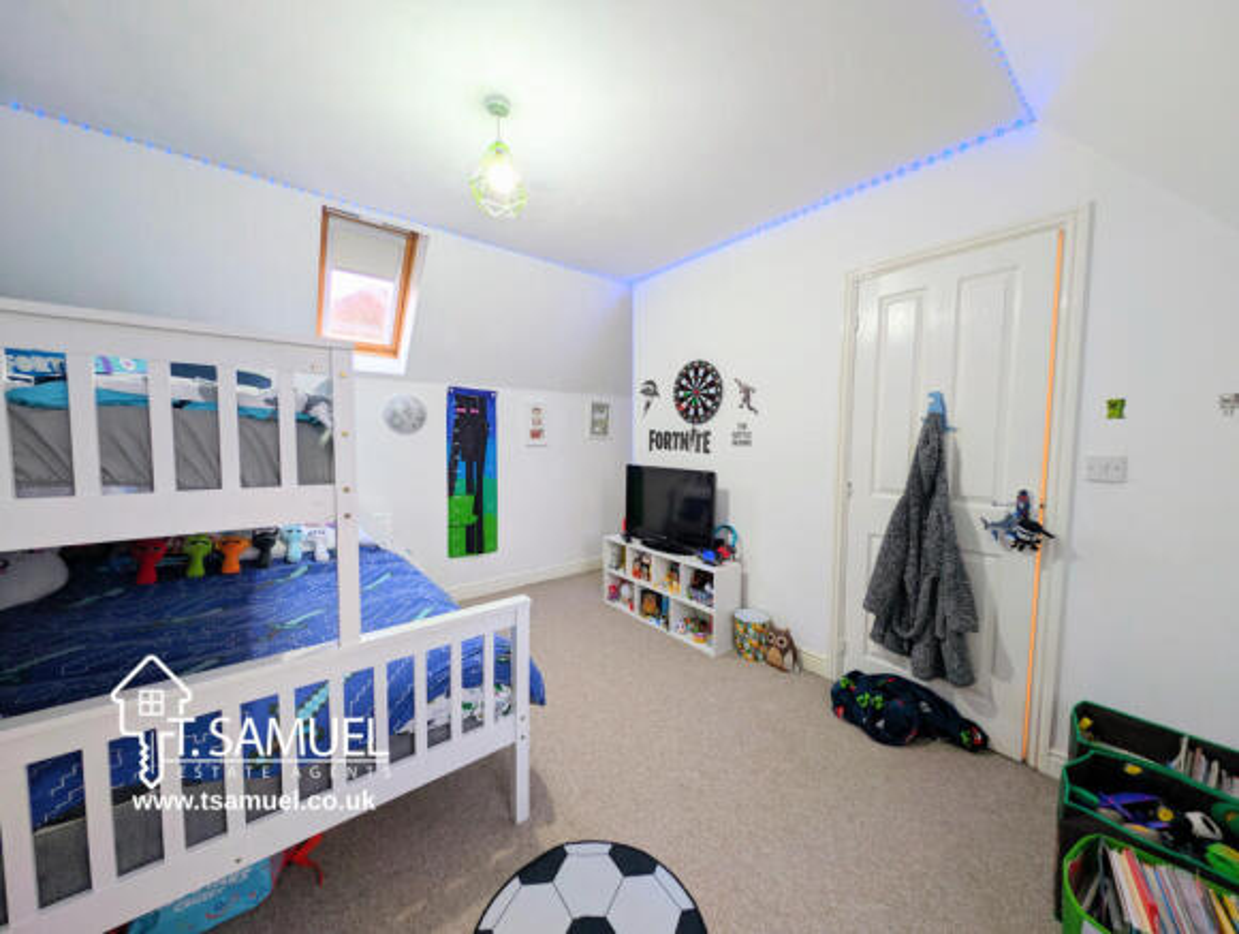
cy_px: 467
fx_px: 430
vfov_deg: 94.7
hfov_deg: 110.4
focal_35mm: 12
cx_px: 620
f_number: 1.95
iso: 66
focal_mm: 2.23
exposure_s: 1/16.7
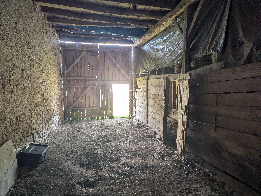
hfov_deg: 71.5
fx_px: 181
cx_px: 130
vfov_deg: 56.9
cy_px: 98
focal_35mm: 24
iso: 155
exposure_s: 1/120
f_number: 1.85
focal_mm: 6.81
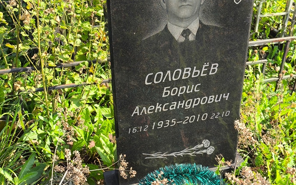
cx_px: 147
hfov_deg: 37.5
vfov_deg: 24.0
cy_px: 93
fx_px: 435
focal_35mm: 54
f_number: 1.7
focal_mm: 4.71
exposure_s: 1/349
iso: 50
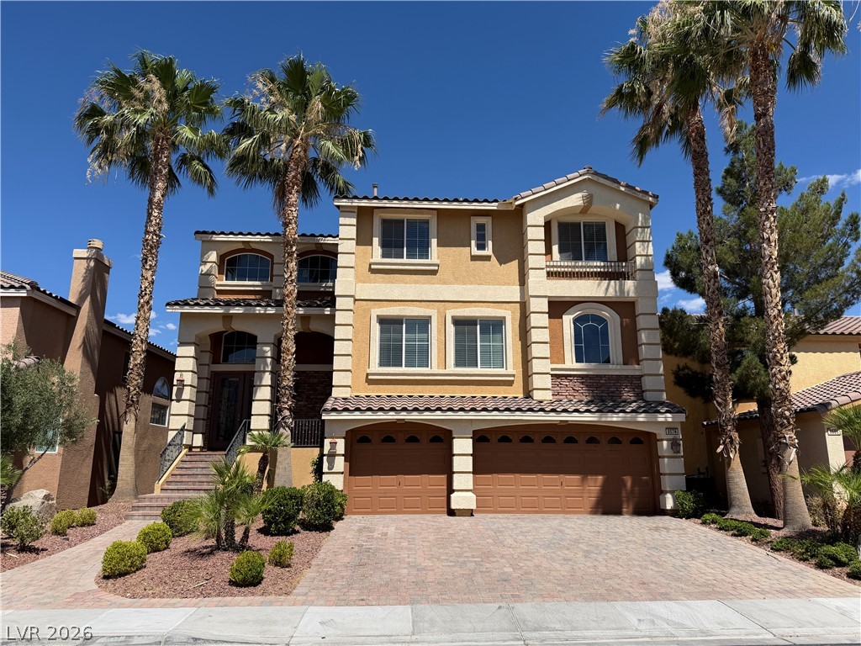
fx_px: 597
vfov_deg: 56.8
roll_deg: -0.1
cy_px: 323
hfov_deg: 71.6
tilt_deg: +13.3
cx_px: 430
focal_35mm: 24
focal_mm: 6.76
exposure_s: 1/6711
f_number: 1.78
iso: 80
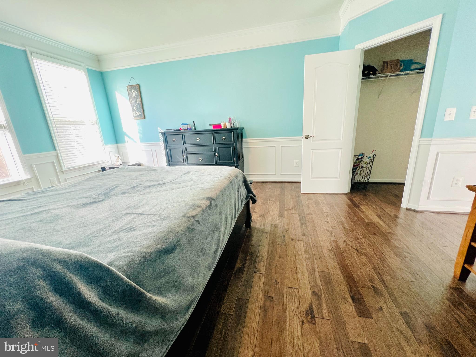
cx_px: 238
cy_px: 178
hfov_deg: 106.2
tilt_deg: -15.4
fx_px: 179
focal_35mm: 13
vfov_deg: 89.9
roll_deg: +3.7
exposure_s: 1/60
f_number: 1.8
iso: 160
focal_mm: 1.57
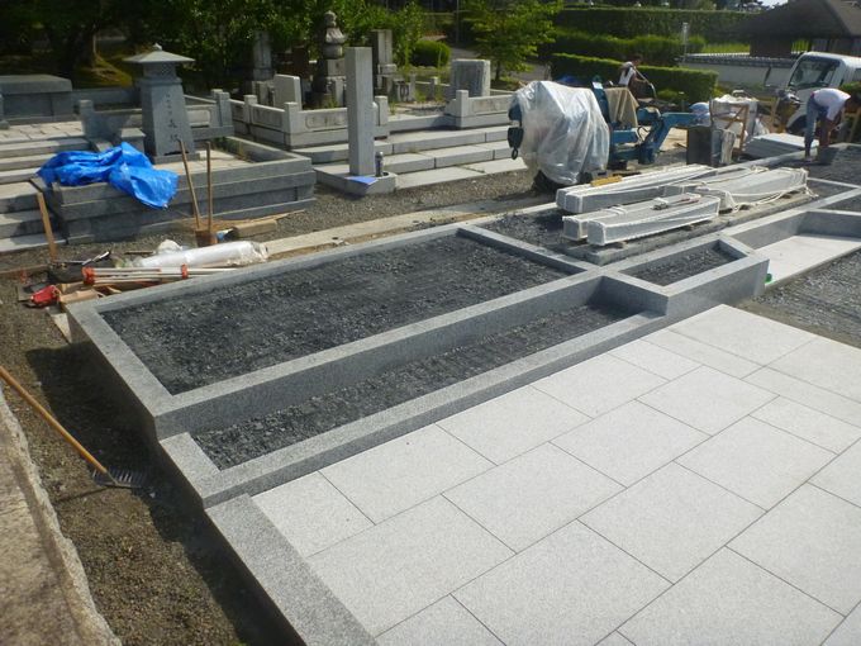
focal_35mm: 28
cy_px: 323
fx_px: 696
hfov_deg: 63.4
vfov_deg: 49.7
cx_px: 430
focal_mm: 4.9
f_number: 10
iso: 400
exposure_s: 1/640
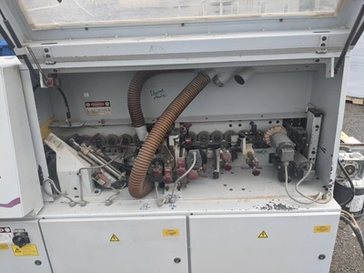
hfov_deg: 65.3
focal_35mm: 27
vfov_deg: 51.4
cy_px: 136
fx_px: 284
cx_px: 182
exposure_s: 1/935
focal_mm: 4.44
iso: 52
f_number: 1.8
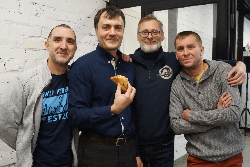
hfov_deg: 50.7
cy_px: 84
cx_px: 125
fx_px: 264
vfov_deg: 35.1
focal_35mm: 38
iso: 1250
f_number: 4
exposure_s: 1/60
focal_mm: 18
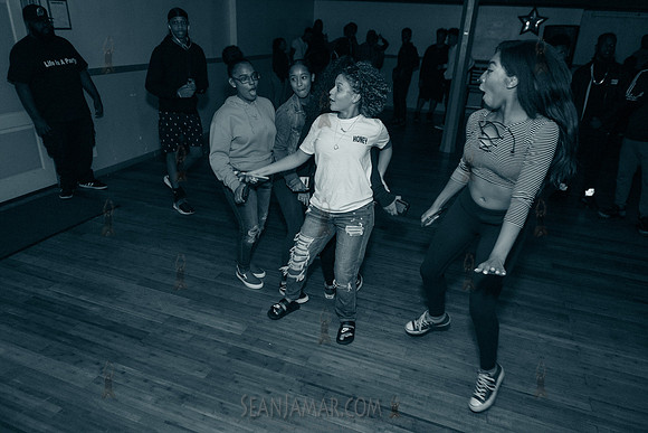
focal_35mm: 24
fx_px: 432
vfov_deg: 53.2
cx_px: 324
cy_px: 216
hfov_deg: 73.7
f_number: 3.5
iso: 2500
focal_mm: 24
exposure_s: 1/320
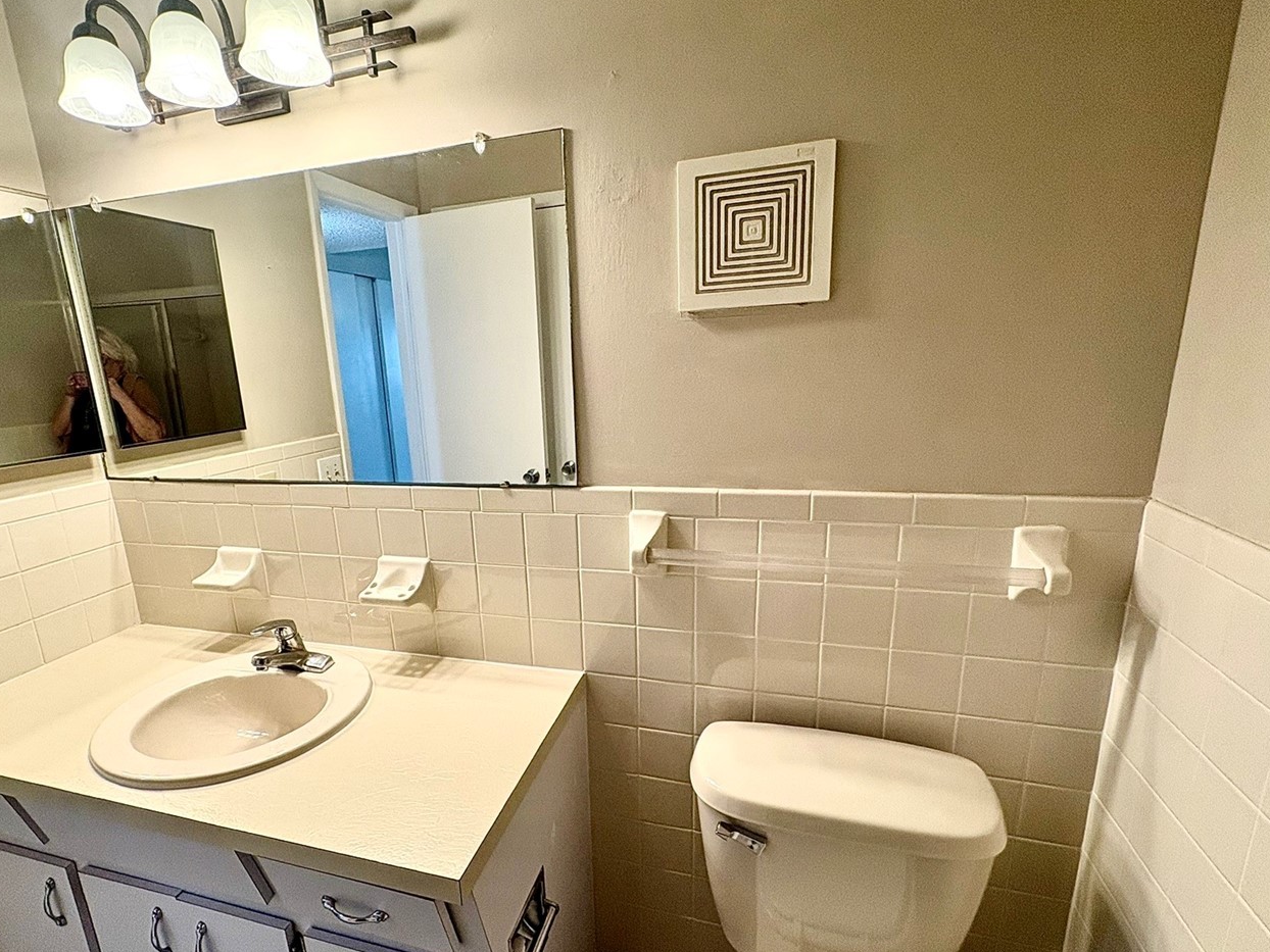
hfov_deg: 87.4
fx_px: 660
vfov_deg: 71.4
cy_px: 523
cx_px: 564
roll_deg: +3.8
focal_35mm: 18
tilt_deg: -14.3
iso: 160
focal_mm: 2.22
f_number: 2.2
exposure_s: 1/120
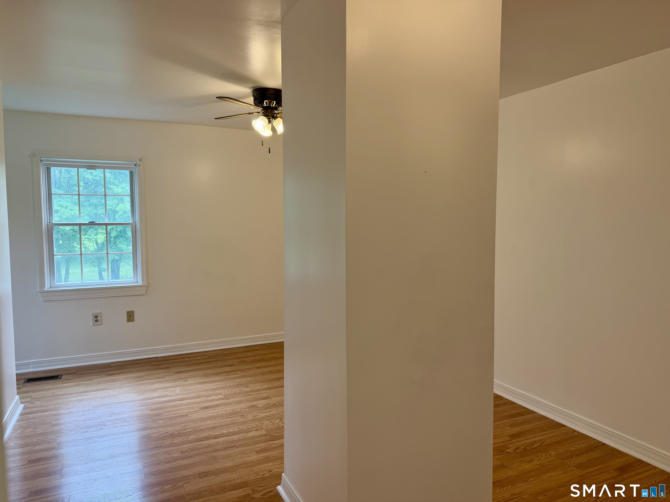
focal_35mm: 24
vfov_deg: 56.8
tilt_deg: -3.8
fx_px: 465
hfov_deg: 71.6
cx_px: 335
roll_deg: +0.6
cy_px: 251
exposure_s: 1/146
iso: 80
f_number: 1.78
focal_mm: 6.76
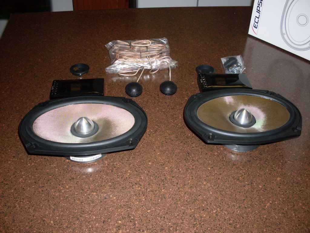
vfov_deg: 37.7
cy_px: 116
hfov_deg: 49.0
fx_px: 340
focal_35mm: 38
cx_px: 155
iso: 100
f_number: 2.8
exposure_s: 1/45
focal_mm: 6.3
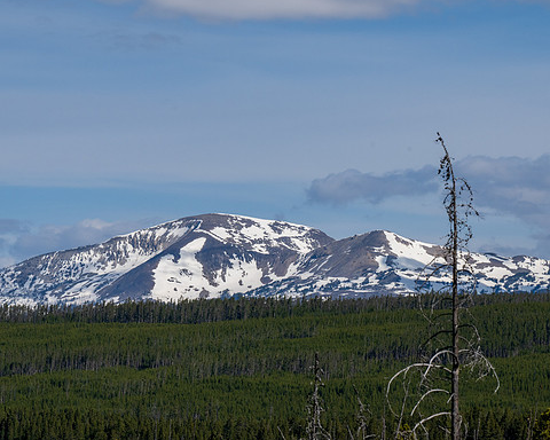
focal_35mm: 232
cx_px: 244
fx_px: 3776
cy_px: 250
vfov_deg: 6.7
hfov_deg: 8.3
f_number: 11
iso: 400
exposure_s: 1/1600
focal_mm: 180
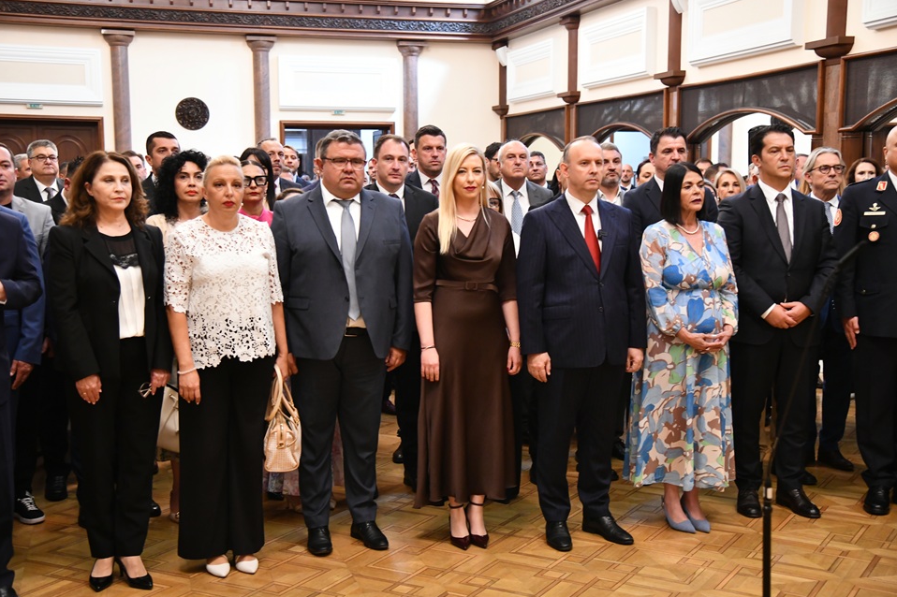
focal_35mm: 48
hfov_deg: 41.1
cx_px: 443
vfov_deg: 28.1
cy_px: 289
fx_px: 1196
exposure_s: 1/60
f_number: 4
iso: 3200
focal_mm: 46
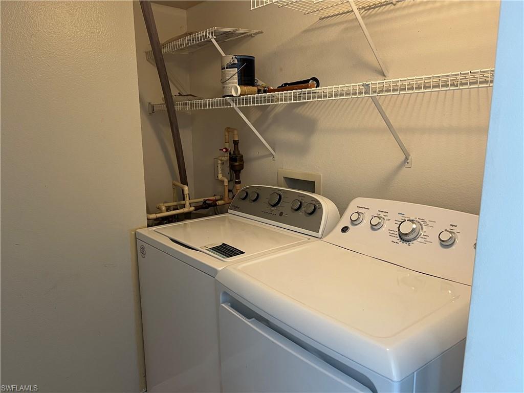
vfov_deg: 53.1
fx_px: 394
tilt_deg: -9.9
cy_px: 196
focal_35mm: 26
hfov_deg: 67.3
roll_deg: +1.6
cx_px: 262
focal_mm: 5.7
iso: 100
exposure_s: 1/60
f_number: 1.5
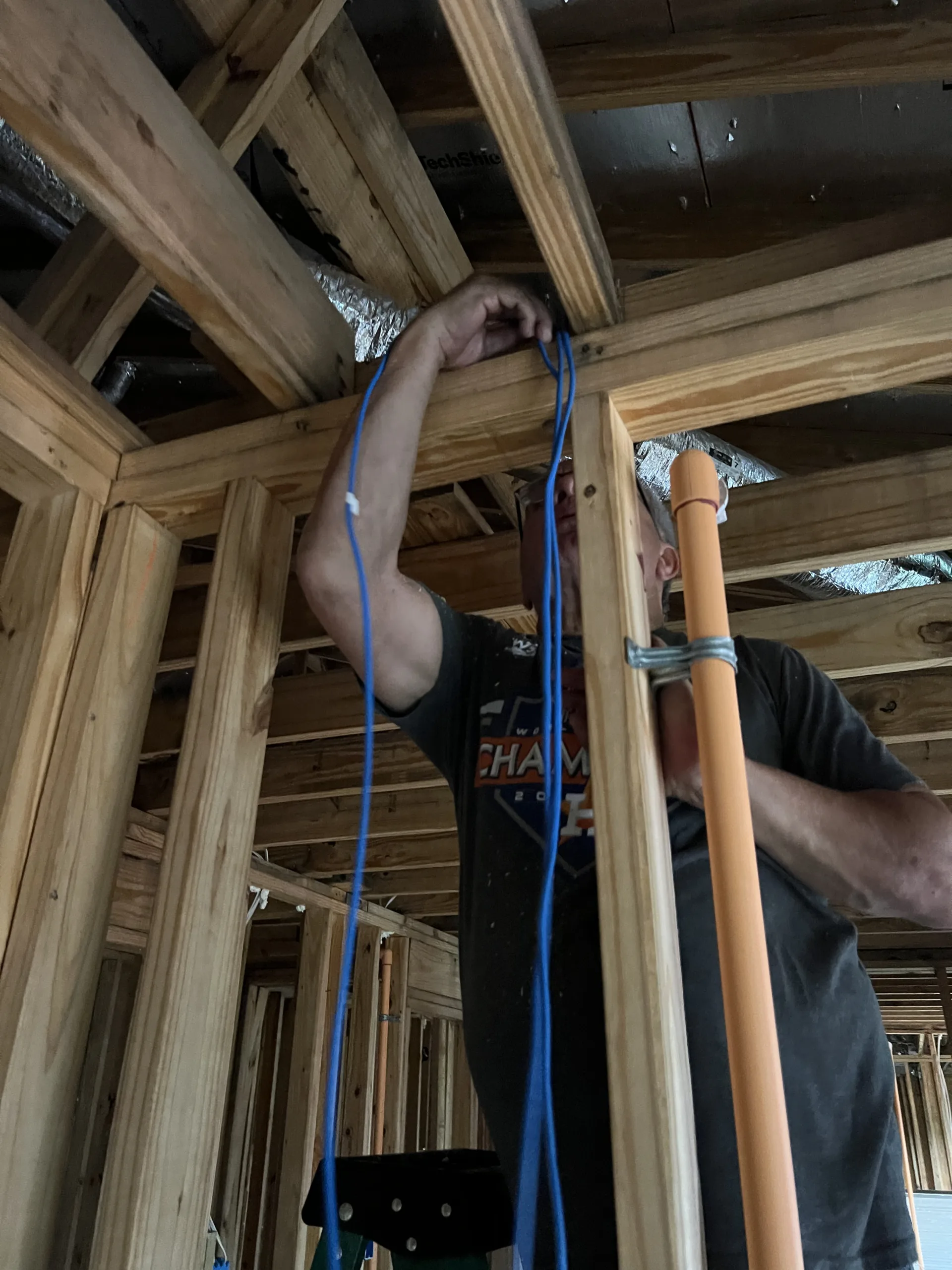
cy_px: 635
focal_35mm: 26
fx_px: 953
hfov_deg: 53.1
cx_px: 476
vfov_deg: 67.3
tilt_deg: +29.1
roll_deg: -1.7
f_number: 1.5
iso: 800
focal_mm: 5.7
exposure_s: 1/30
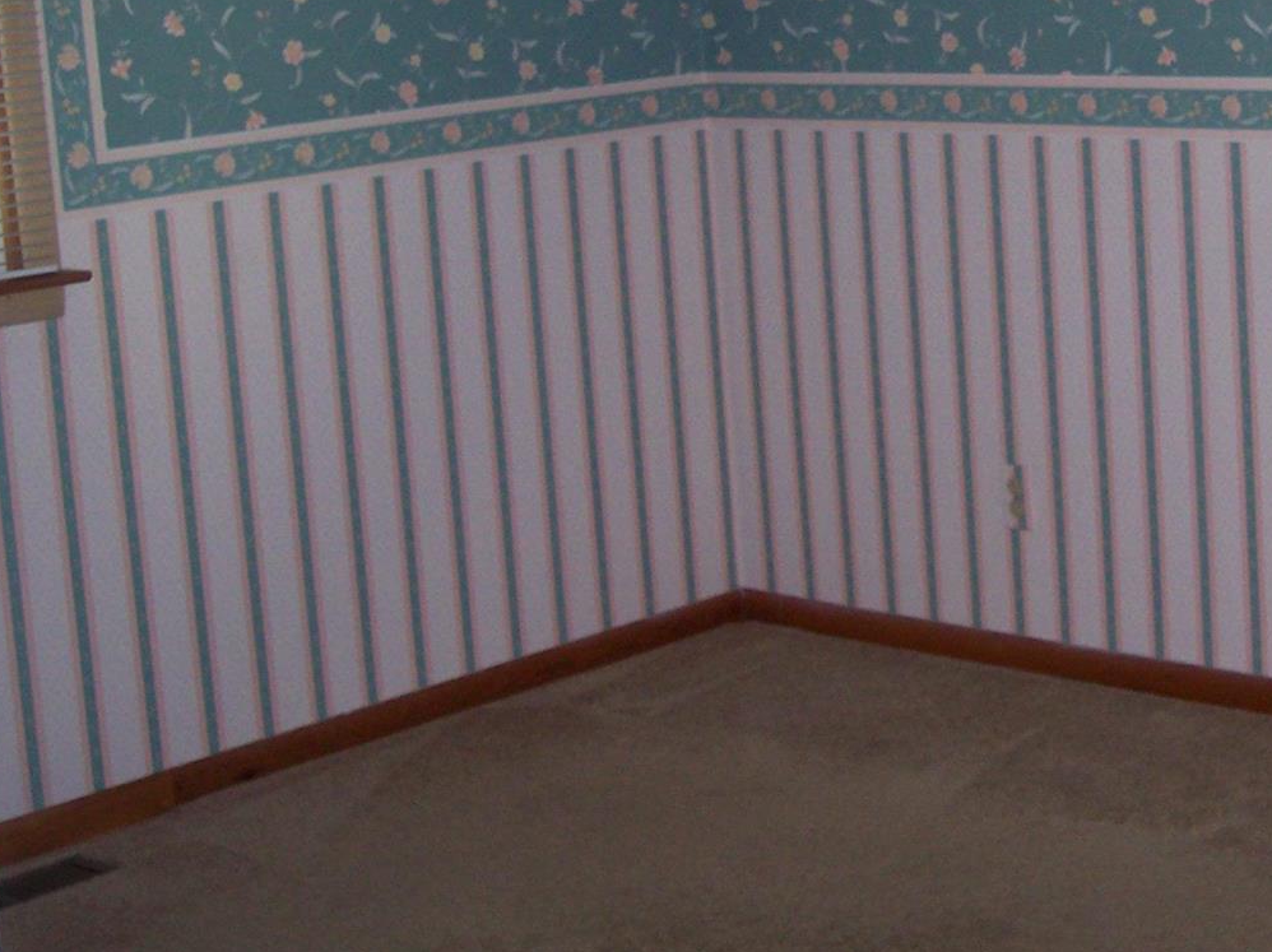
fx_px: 2864
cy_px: 252
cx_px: 1226
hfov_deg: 24.1
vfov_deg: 18.8
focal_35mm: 78
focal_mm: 8
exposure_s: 1/30
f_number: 2.8
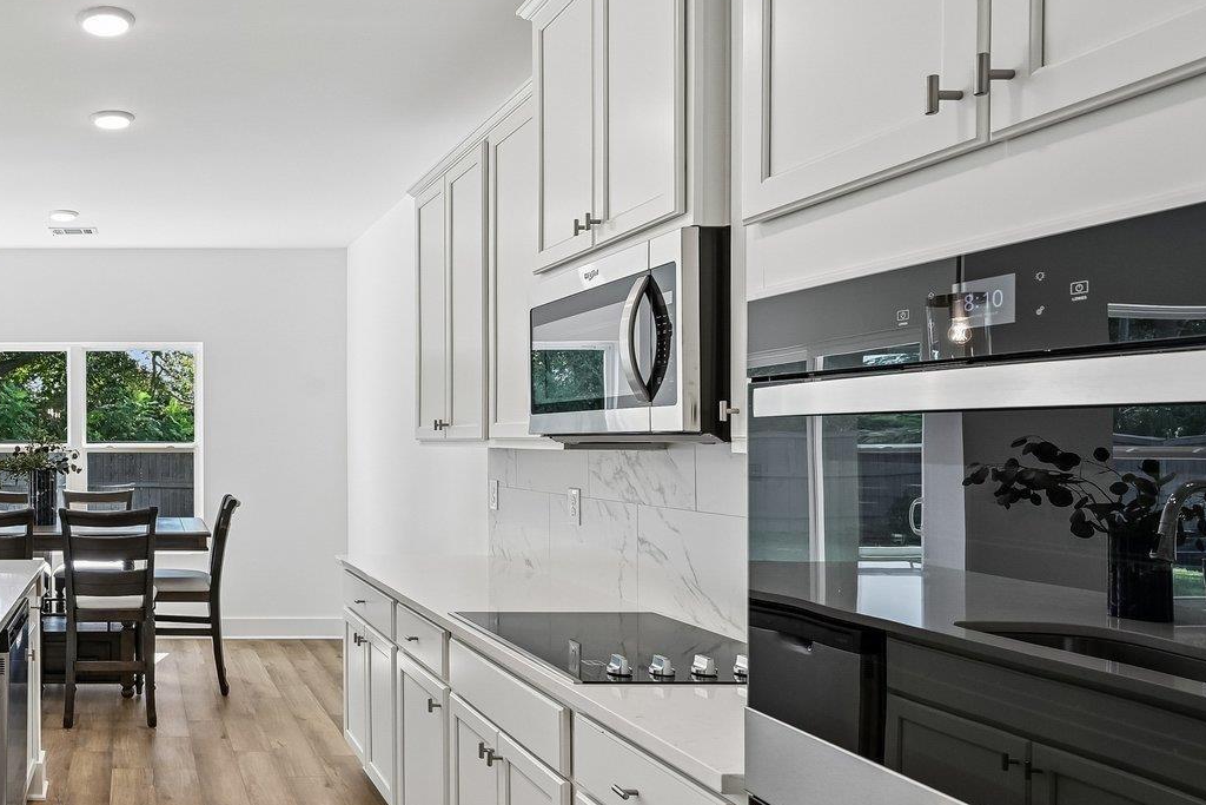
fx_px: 938
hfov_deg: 57.0
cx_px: 137
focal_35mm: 28
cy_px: 448
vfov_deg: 46.3
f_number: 8
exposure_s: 1/100
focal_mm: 14
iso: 400
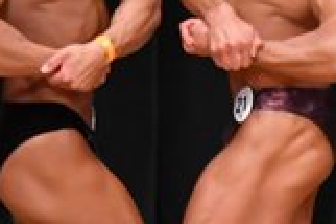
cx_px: 671
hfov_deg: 1.8
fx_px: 10750
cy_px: 128
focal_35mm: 1153
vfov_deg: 1.2
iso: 4000
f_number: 5.6
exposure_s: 1/400
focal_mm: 160
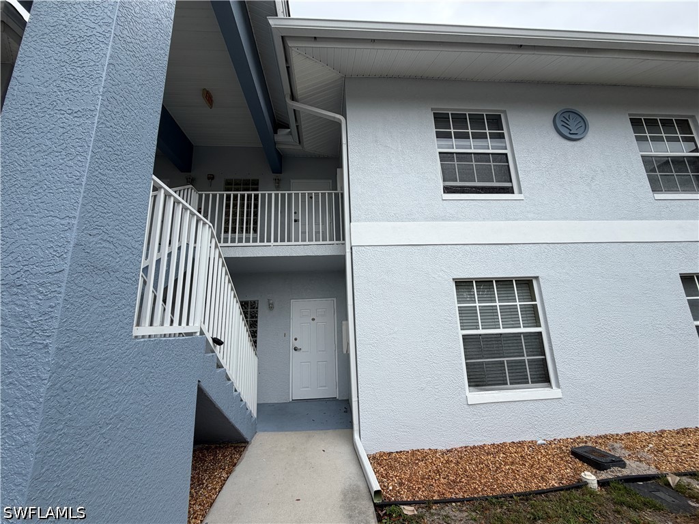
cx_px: 350
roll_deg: +2.2
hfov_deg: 102.1
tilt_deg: +13.3
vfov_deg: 85.7
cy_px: 262
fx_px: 283
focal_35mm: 14
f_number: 2.2
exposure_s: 1/770
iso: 40
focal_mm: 2.22
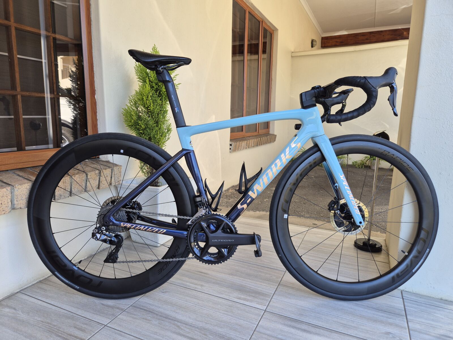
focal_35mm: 23
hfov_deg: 73.9
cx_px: 226
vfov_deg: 58.9
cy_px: 170
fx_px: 301
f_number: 1.8
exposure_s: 1/180
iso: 40
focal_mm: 5.4
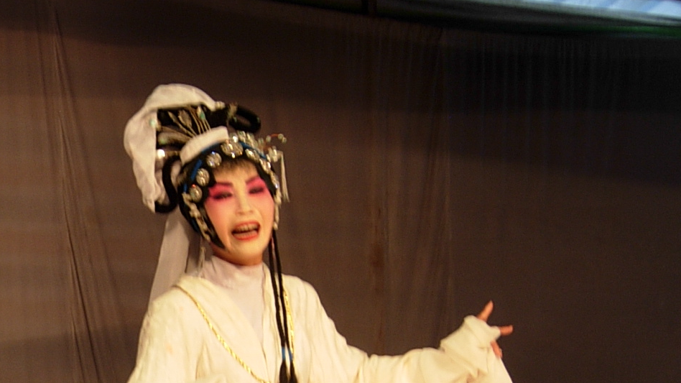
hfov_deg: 14.5
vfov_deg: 8.2
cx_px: 15
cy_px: 530
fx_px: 2636
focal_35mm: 146
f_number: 3.5
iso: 50
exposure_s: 1/19
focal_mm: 12.9
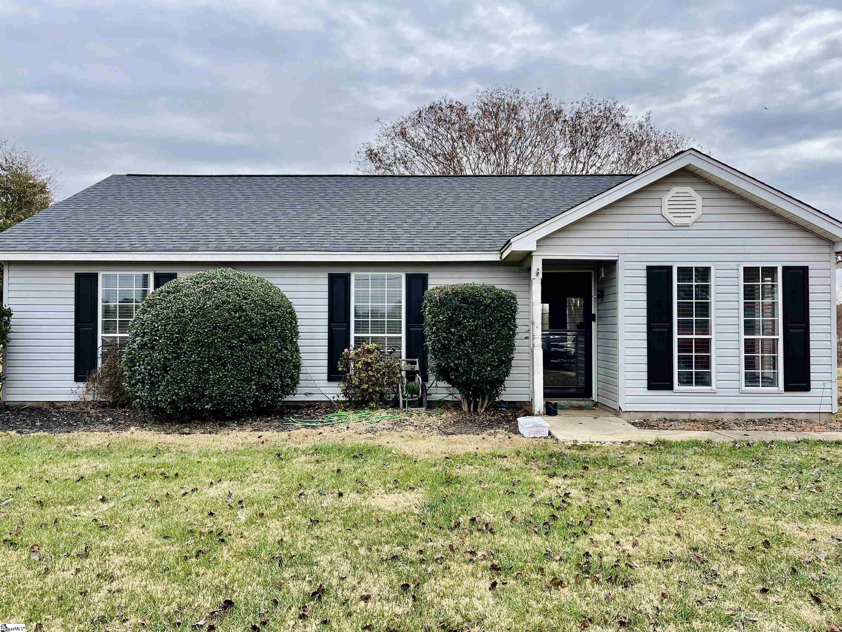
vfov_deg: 53.1
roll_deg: +0.1
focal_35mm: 26
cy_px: 316
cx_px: 421
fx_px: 632
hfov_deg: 67.3
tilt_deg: +1.7
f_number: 1.6
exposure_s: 1/1075
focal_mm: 5.1
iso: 50
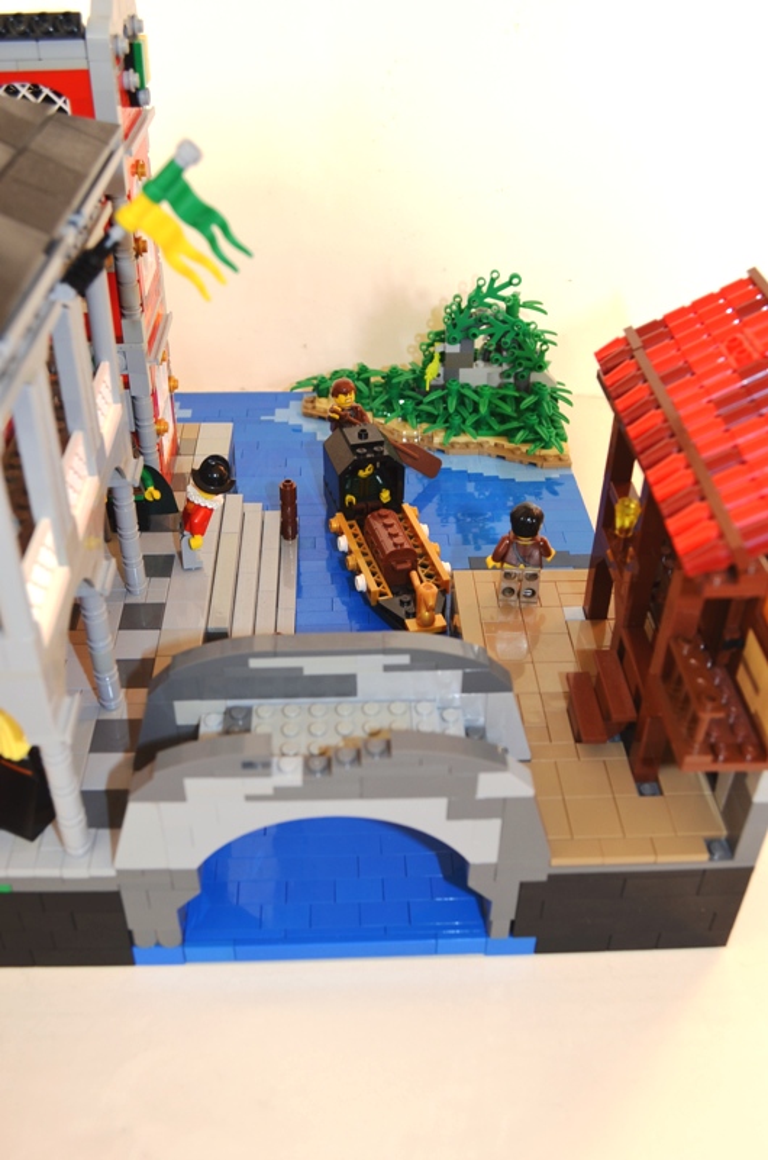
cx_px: 384
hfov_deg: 39.8
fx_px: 1061
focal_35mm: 33
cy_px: 580
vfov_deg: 57.3
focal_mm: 22
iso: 200
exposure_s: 1/30
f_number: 5.6
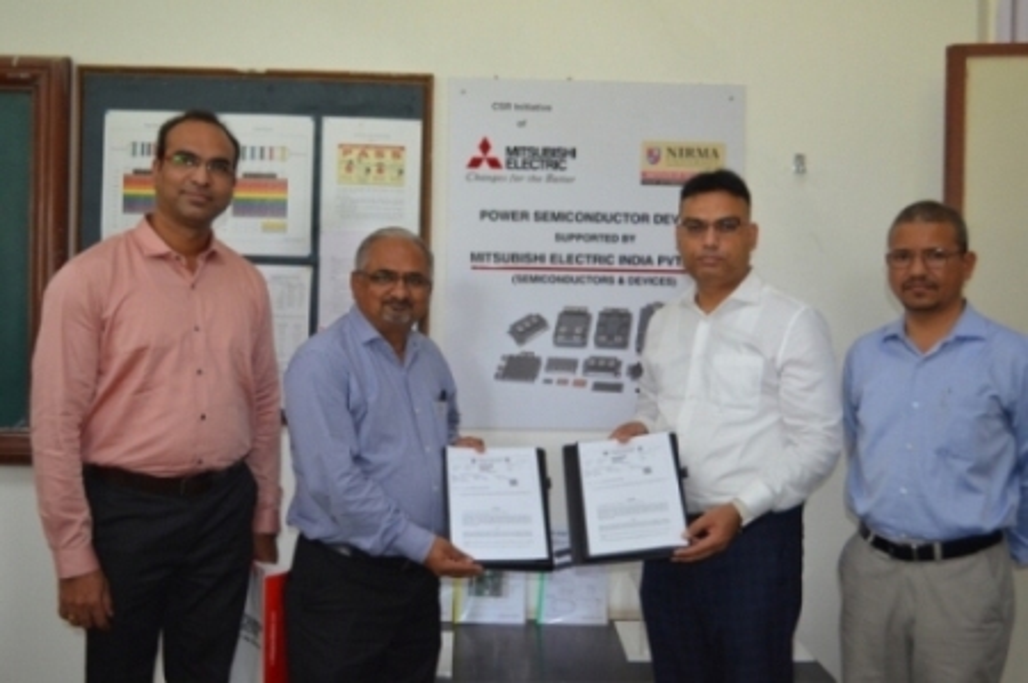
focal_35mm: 39
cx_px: 514
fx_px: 1112
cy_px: 342
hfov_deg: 49.6
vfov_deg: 34.1
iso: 1250
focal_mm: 26
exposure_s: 1/60
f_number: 4.2
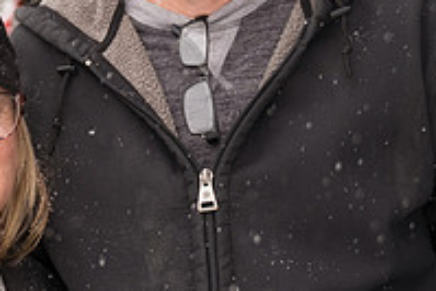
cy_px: 115
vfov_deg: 12.7
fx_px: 1309
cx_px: 78
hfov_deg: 18.7
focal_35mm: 108
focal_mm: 35.7
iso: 250
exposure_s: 1/400
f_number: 2.8
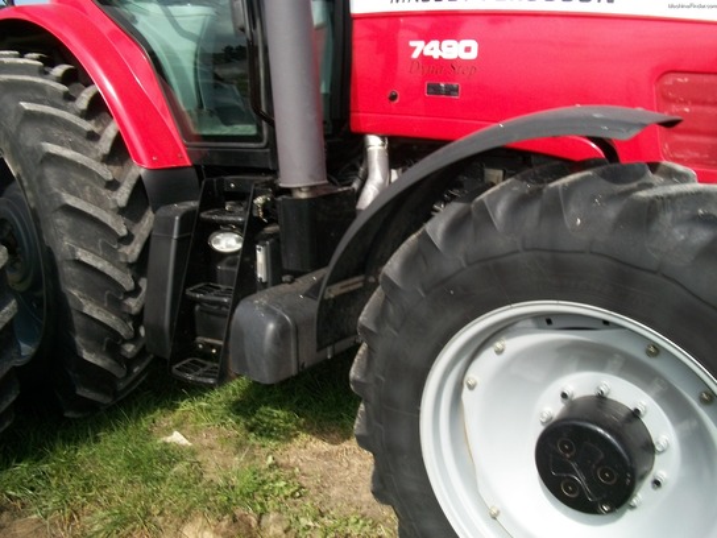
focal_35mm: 32
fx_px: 663
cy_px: 269
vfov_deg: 44.2
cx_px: 358
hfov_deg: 56.8
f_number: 5.5
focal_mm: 5.7
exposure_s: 1/250
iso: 80
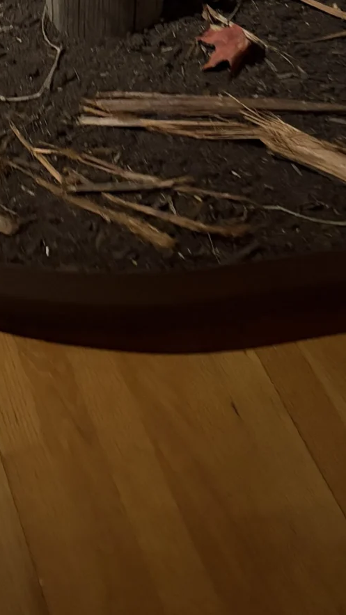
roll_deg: +1.0
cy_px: -22
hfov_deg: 14.7
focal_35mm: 82
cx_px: 171
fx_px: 1338
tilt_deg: -30.6
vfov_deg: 24.5
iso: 800
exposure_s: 1/29
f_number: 1.6
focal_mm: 5.96
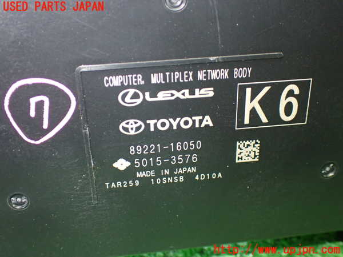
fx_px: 406
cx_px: 172
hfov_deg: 45.8
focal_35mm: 41
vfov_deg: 35.1
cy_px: 128
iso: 800
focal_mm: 7.31
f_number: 2.8
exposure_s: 1/40
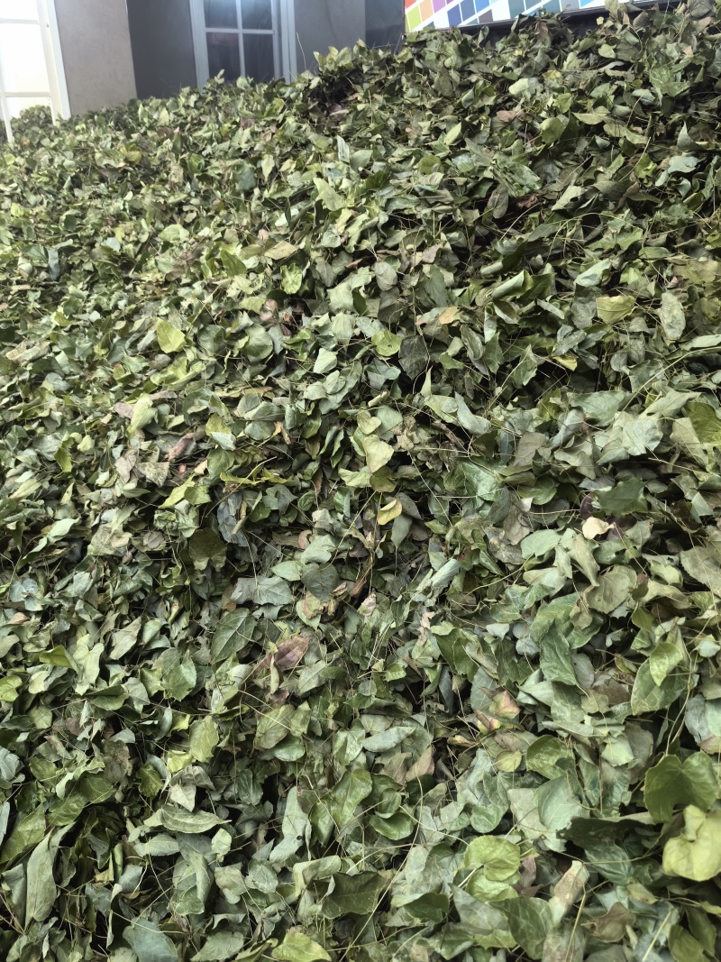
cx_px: 360
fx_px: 750
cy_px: 481
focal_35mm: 27
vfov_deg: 65.3
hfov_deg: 51.3
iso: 500
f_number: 1.4
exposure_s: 1/33.3
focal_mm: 5.72
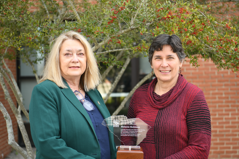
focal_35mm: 62
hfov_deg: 32.4
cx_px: 120
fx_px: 412
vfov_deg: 21.9
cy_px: 80
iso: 125
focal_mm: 62
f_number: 3.5
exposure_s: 1/250
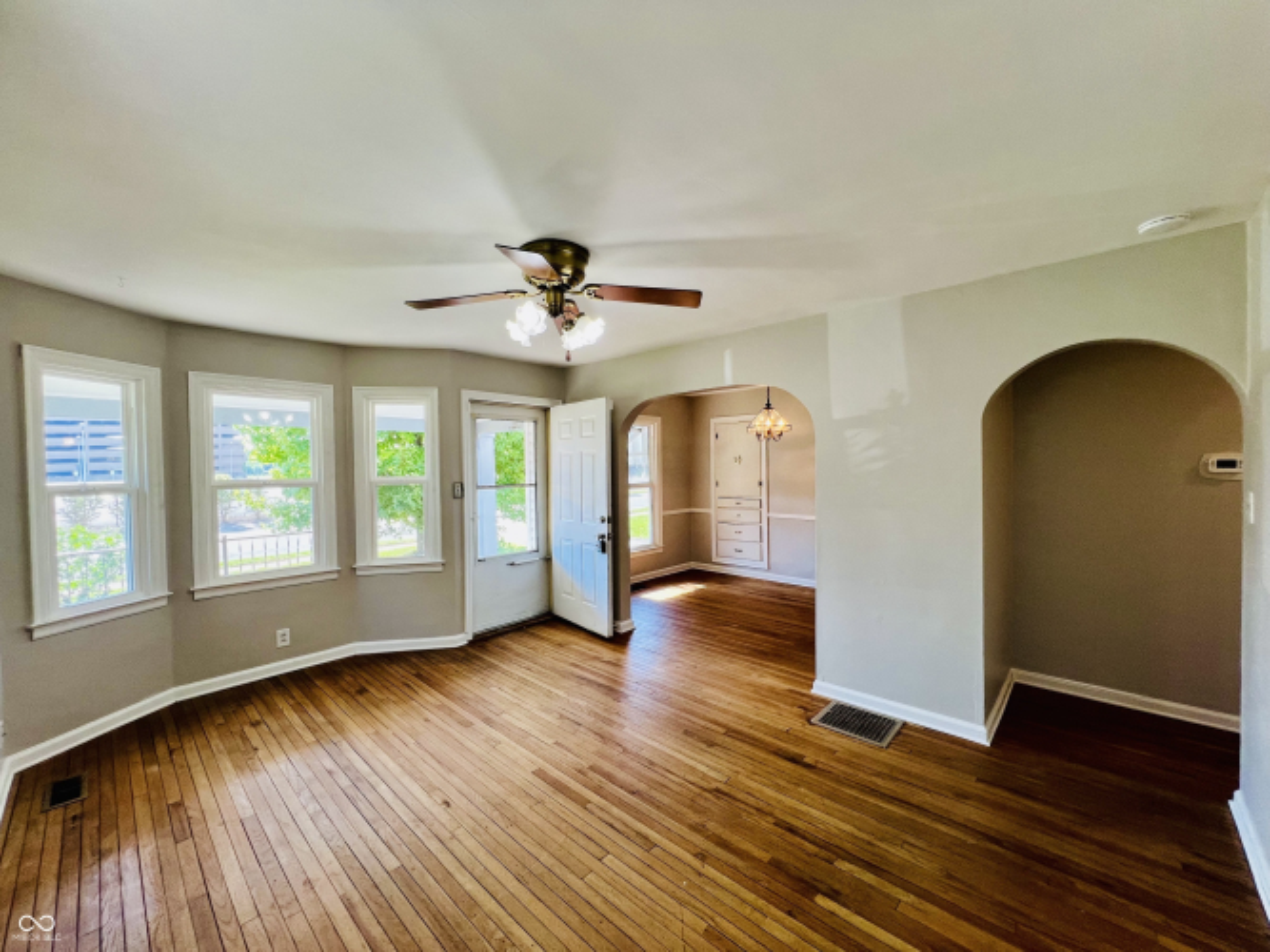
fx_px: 477
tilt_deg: -2.1
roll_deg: +0.3
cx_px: 635
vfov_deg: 89.9
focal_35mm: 13
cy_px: 476
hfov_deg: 106.2
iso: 80
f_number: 1.8
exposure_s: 1/120
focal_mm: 1.57
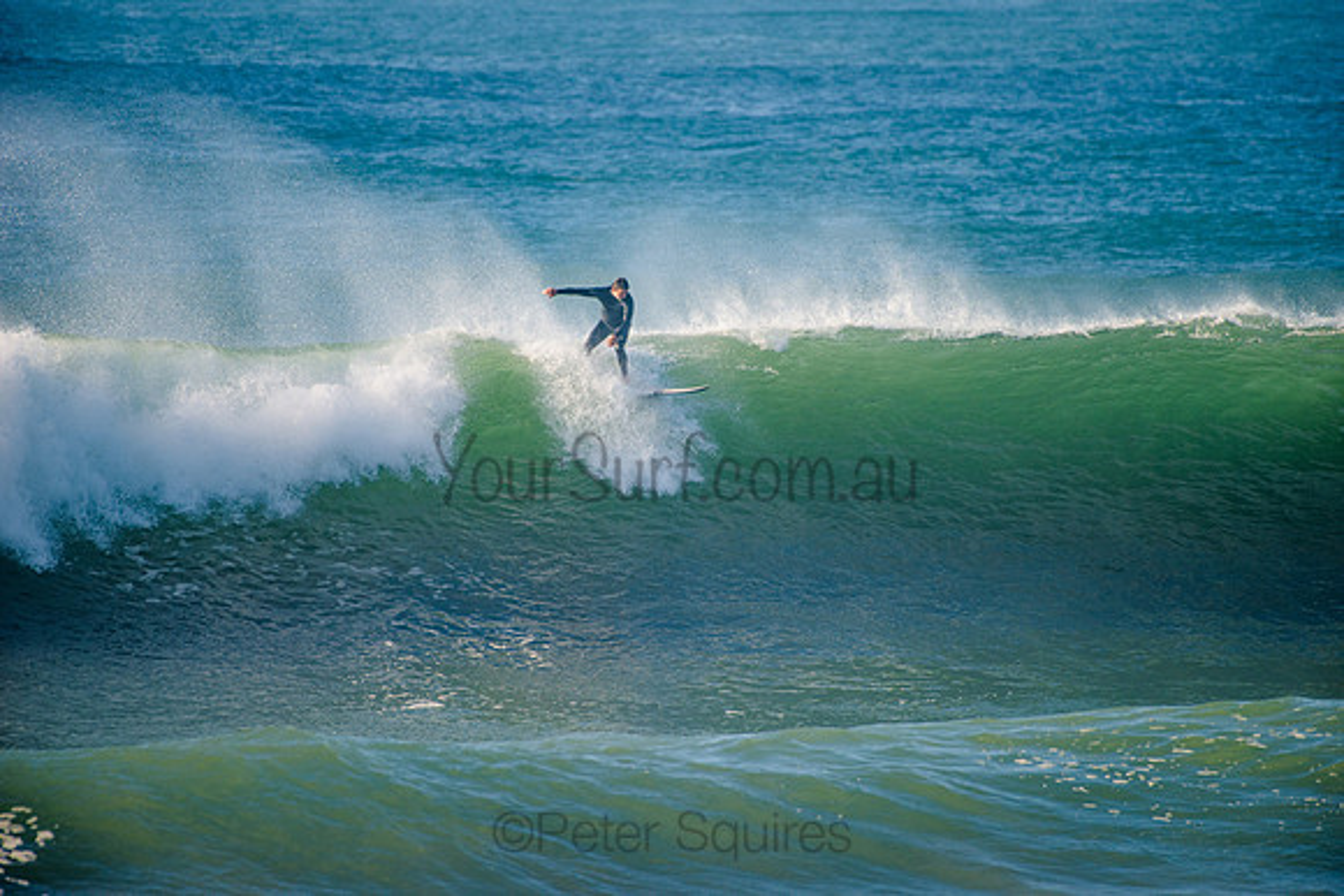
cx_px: 672
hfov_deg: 4.1
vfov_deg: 2.8
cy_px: 448
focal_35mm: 500
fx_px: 18670
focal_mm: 500
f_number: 5.6
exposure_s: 1/1600
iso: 280
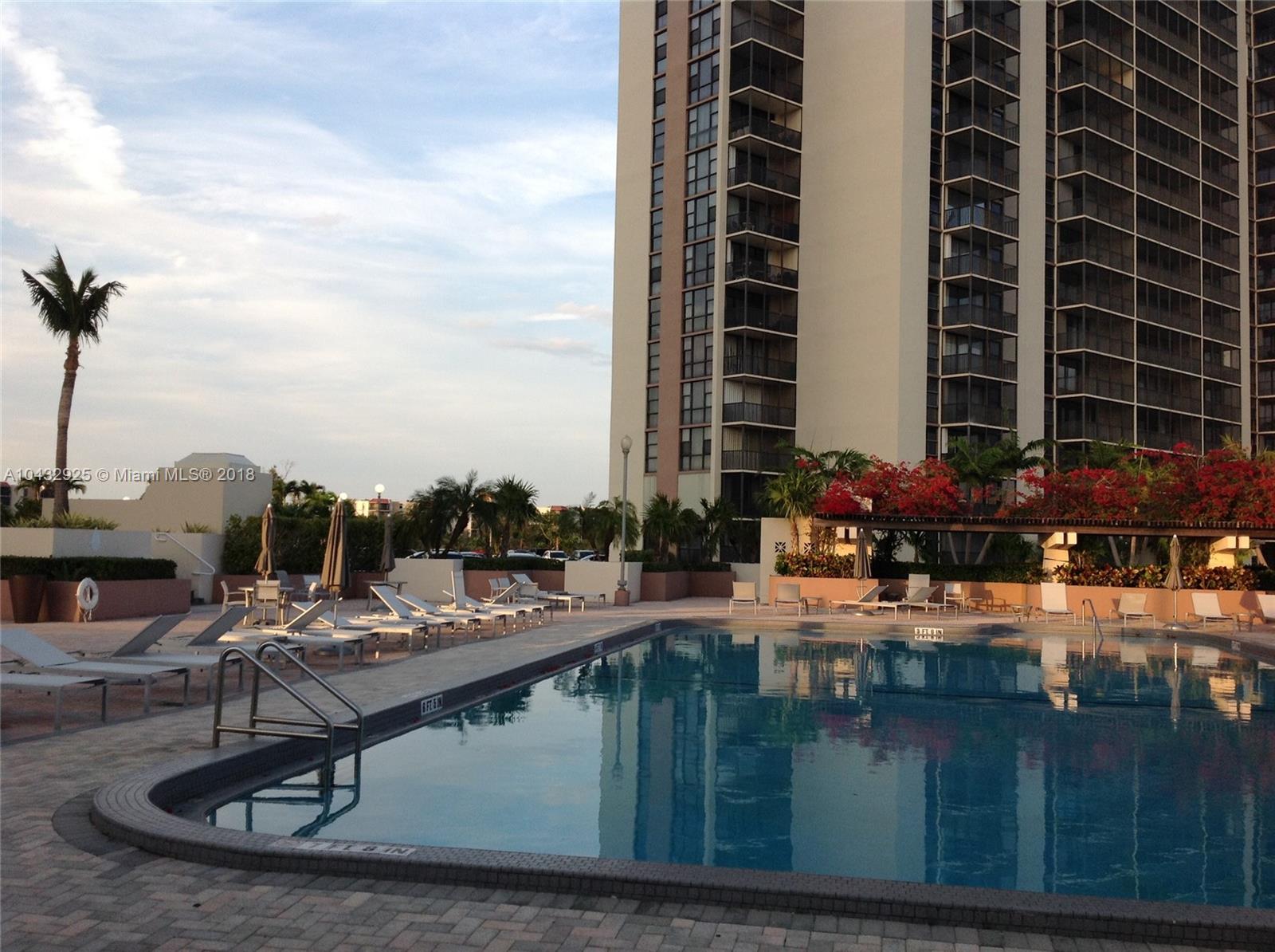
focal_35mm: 35
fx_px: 1287
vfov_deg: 40.6
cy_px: 476
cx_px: 638
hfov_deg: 52.7
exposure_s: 1/512
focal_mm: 4.28
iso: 50
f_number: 2.4
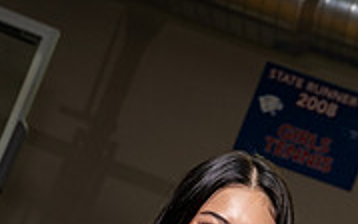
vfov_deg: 8.0
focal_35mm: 156
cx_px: 212
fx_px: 1523
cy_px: 448
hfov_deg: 13.4
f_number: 8
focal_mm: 61
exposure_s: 1/250
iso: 400
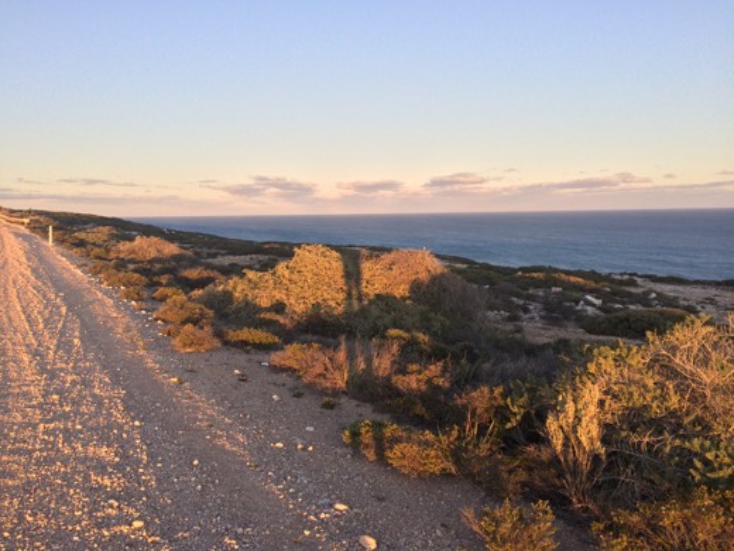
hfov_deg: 61.7
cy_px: 276
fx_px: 615
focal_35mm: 29
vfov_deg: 48.2
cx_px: 367
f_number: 2.2
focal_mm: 4.15
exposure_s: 1/334
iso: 32
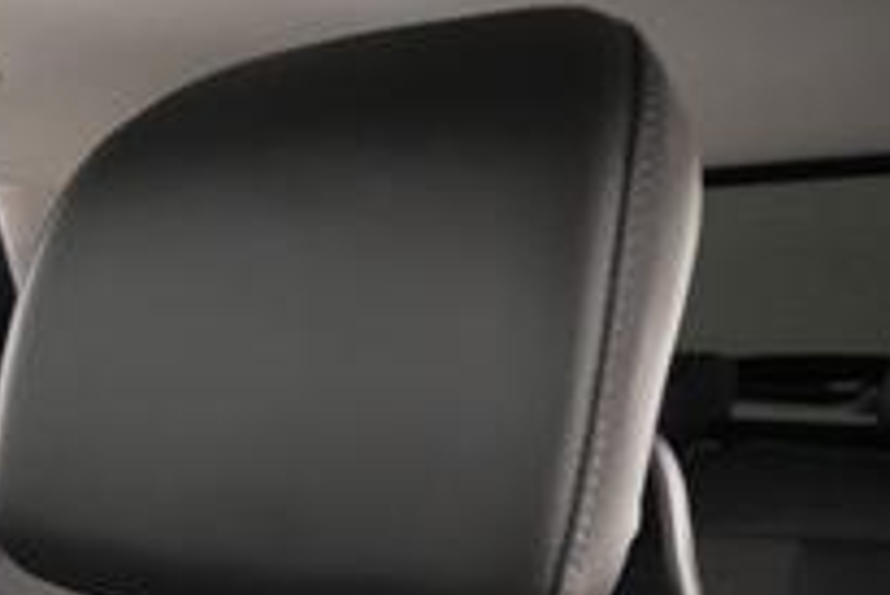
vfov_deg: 21.3
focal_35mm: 53
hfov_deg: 27.4
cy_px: 908
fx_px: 1311
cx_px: -408
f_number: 3.2
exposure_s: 1/60
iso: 12800
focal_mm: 17
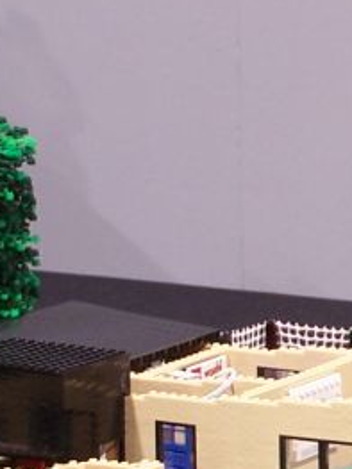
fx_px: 3650
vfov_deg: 7.4
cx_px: 631
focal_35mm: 269
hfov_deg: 5.4
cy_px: 323
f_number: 3.2
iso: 80
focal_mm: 11.5
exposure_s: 1/4
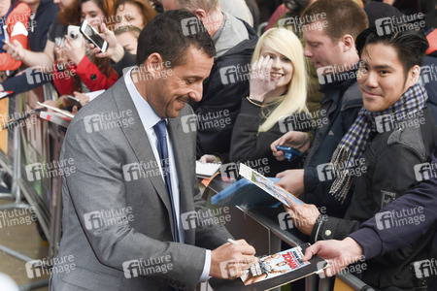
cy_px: 146
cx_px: 218
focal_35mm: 80
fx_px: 971
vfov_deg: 17.1
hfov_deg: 25.4
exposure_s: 1/250
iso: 400
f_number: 6.3
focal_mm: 80
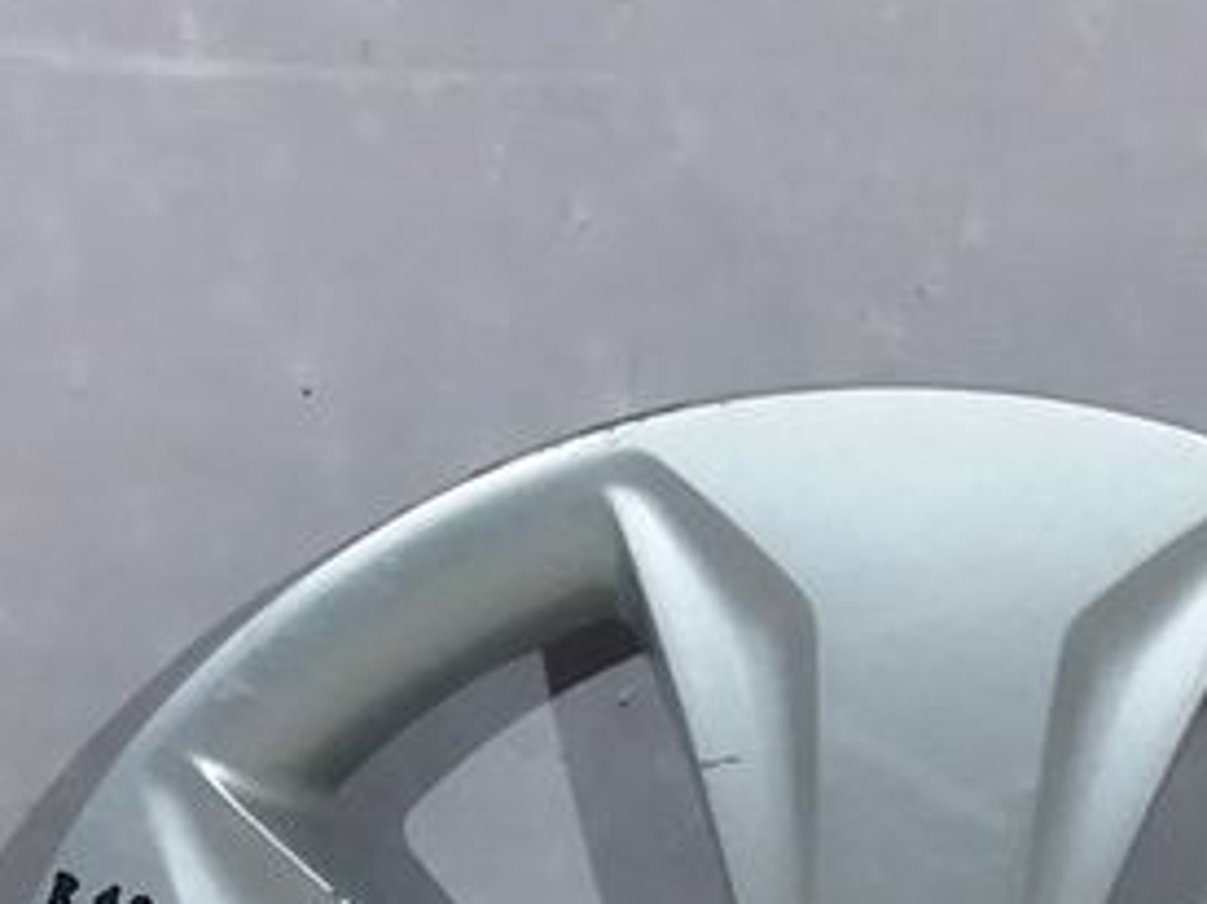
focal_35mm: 102
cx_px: 772
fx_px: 3555
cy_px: 1264
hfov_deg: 19.2
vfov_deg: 13.8
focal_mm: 3.7
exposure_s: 1/33
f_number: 1.9
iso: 160
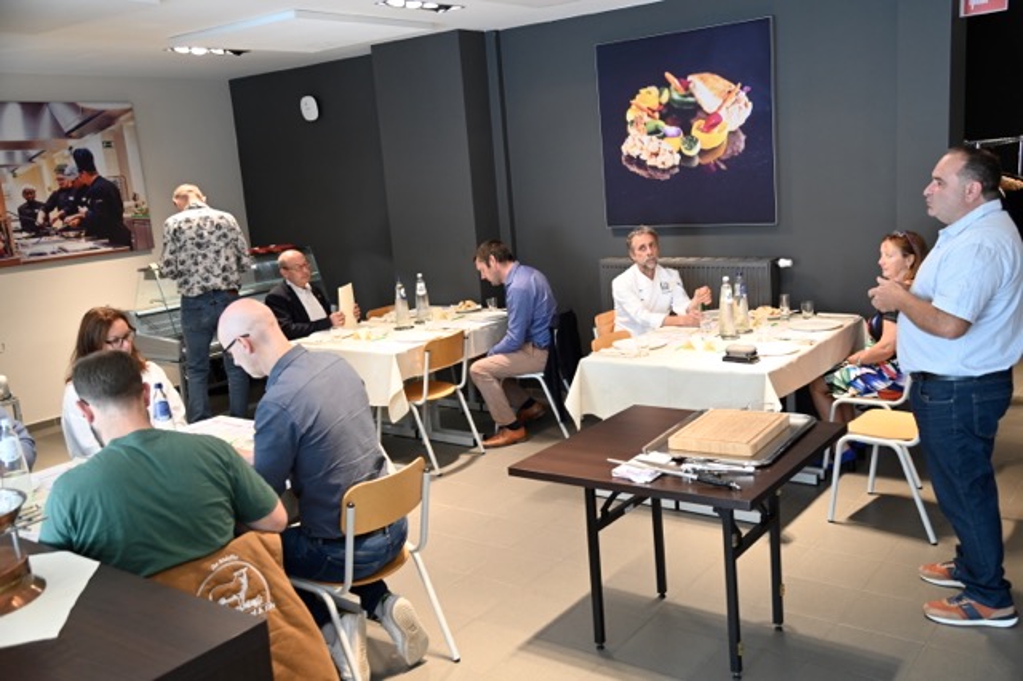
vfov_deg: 38.8
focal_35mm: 34
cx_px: 512
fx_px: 966
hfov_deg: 55.8
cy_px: 340
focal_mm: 34
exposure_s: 1/125
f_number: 4
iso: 1800
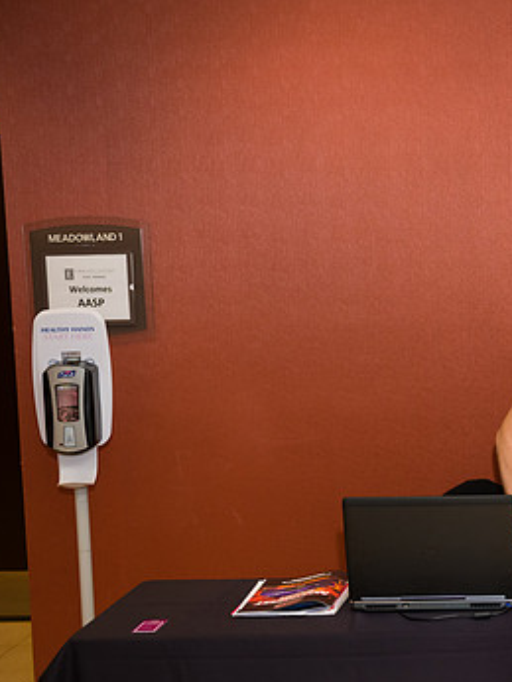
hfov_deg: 23.7
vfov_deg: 33.2
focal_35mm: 58
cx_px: 557
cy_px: 364
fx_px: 1142
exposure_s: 1/125
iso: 1000
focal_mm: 36
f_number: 3.2
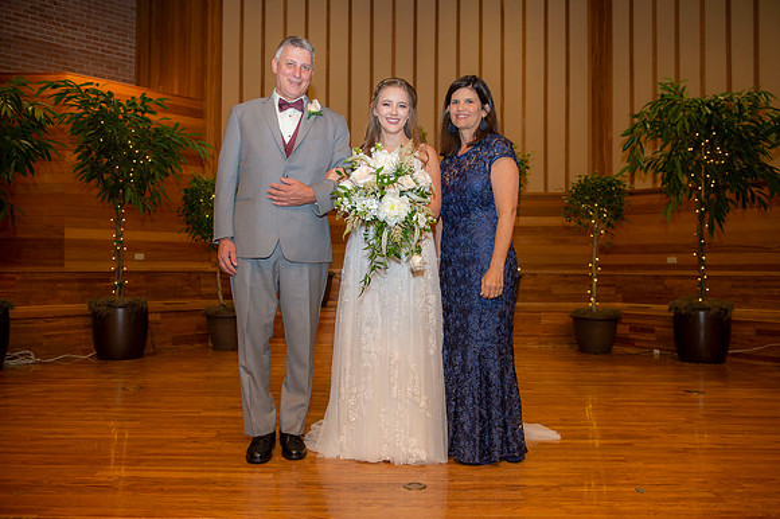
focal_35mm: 31
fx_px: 671
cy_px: 260
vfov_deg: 42.3
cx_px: 390
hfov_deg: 60.3
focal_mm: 31
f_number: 4
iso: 640
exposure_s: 1/125
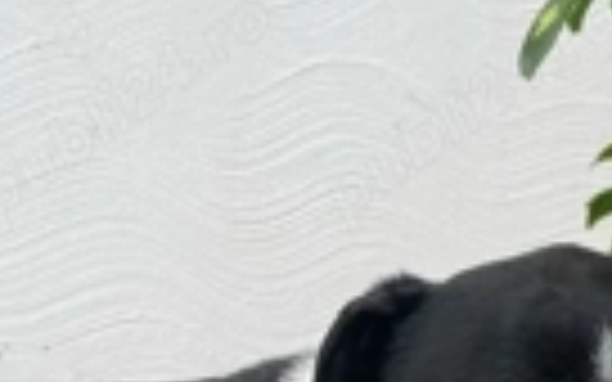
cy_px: 512
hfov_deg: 24.7
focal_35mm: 81
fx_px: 1351
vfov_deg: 15.3
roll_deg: -2.1
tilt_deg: -29.0
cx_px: 562
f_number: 1.6
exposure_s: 1/406
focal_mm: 4.2
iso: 32
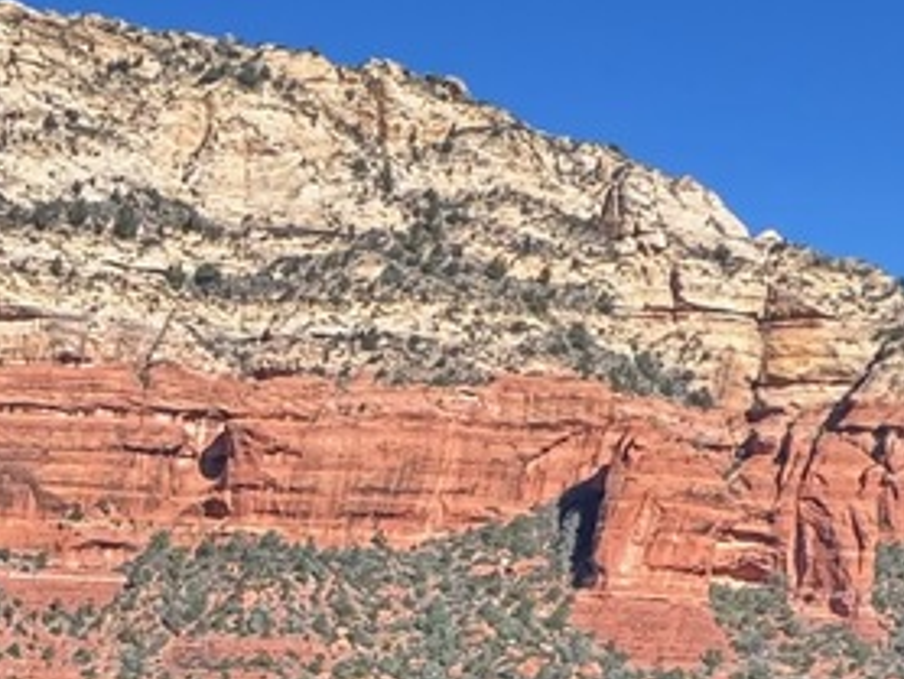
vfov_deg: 17.1
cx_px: -431
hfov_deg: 23.5
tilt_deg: -20.6
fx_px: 1751
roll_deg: -2.5
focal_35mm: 67
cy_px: 1300
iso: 40
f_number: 2.2
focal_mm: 2.22
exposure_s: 1/657
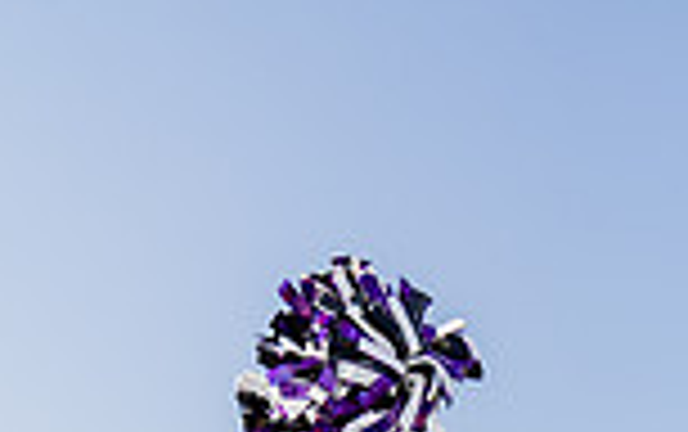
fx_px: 1352
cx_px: 652
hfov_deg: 27.3
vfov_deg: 13.8
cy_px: 990
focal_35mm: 72
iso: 100
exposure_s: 1/250
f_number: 6.3
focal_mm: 24
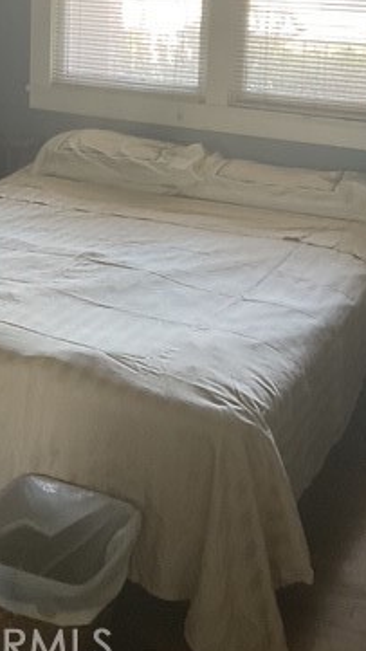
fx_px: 966
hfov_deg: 21.0
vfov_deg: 35.5
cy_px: 94
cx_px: 41
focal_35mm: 56
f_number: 1.8
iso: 160
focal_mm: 3
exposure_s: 1/60
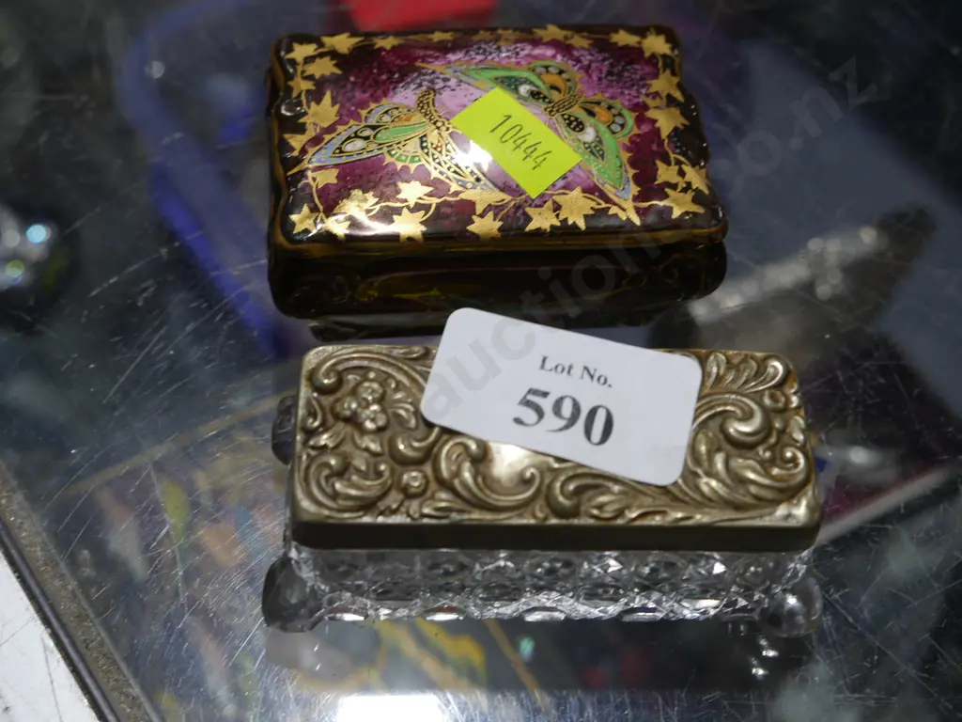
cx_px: 481
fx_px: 1334
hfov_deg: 39.7
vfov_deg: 30.3
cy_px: 361
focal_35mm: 48
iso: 250
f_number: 5.6
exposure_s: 1/60
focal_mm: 24
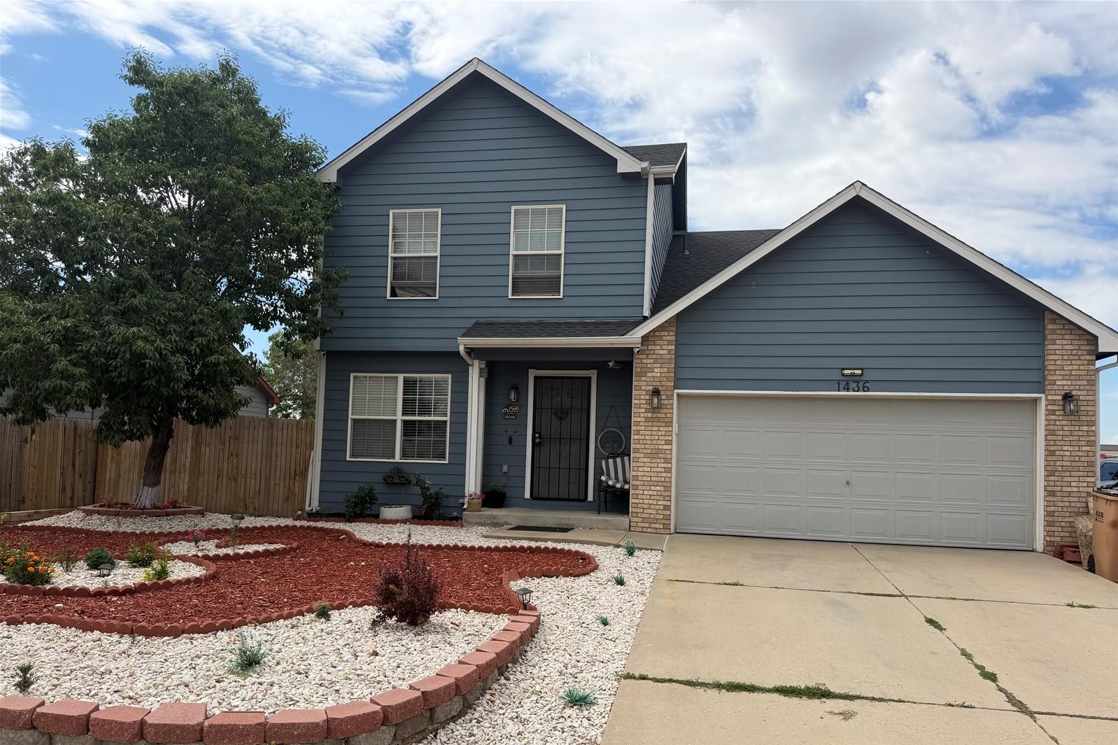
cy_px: 419
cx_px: 559
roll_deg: -1.3
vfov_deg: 51.1
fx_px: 776
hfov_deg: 71.5
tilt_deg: +2.1
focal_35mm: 25
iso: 80
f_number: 1.78
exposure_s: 1/3953
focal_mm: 6.76
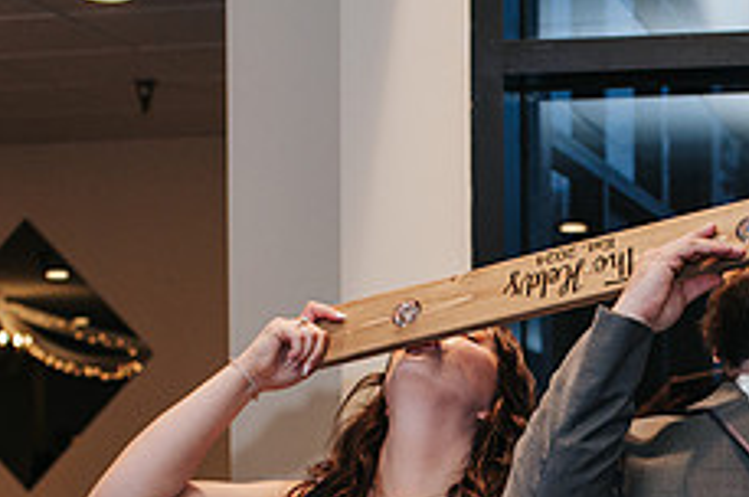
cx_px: 589
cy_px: 547
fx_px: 2036
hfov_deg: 20.6
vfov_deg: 13.6
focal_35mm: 98
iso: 800
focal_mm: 35
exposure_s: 1/200
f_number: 3.2
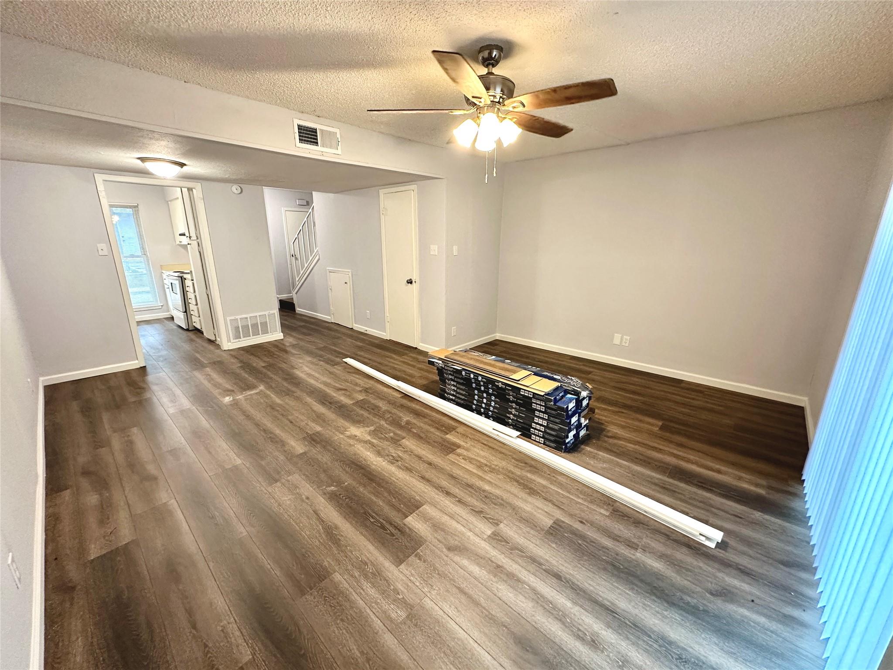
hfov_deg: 102.1
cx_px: 446
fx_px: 361
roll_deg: +0.0
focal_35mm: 14
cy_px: 335
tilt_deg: -15.0
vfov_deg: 85.7
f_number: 2.2
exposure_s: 1/60
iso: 250
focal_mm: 2.22
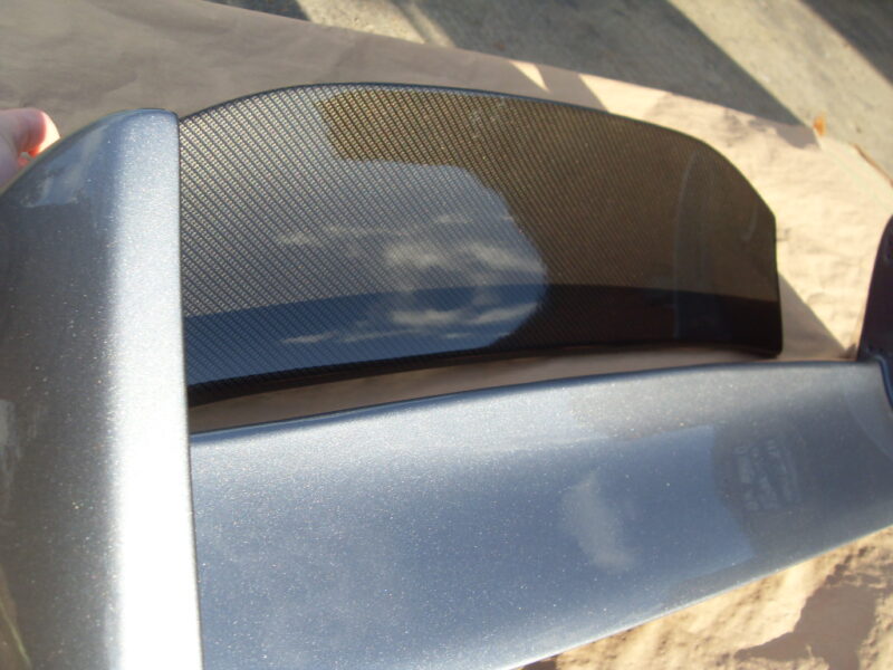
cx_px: 446
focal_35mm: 35
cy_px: 335
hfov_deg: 52.6
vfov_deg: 40.7
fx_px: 903
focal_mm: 6.3
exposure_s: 1/60
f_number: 7
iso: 80
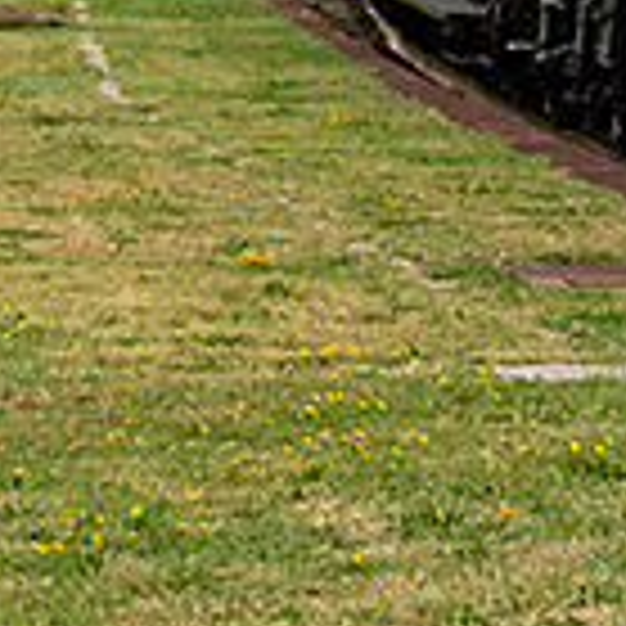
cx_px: 428
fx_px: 7632
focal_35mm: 373
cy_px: -1079
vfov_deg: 4.5
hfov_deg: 4.7
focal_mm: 38
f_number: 5.6
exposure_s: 1/640
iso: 400
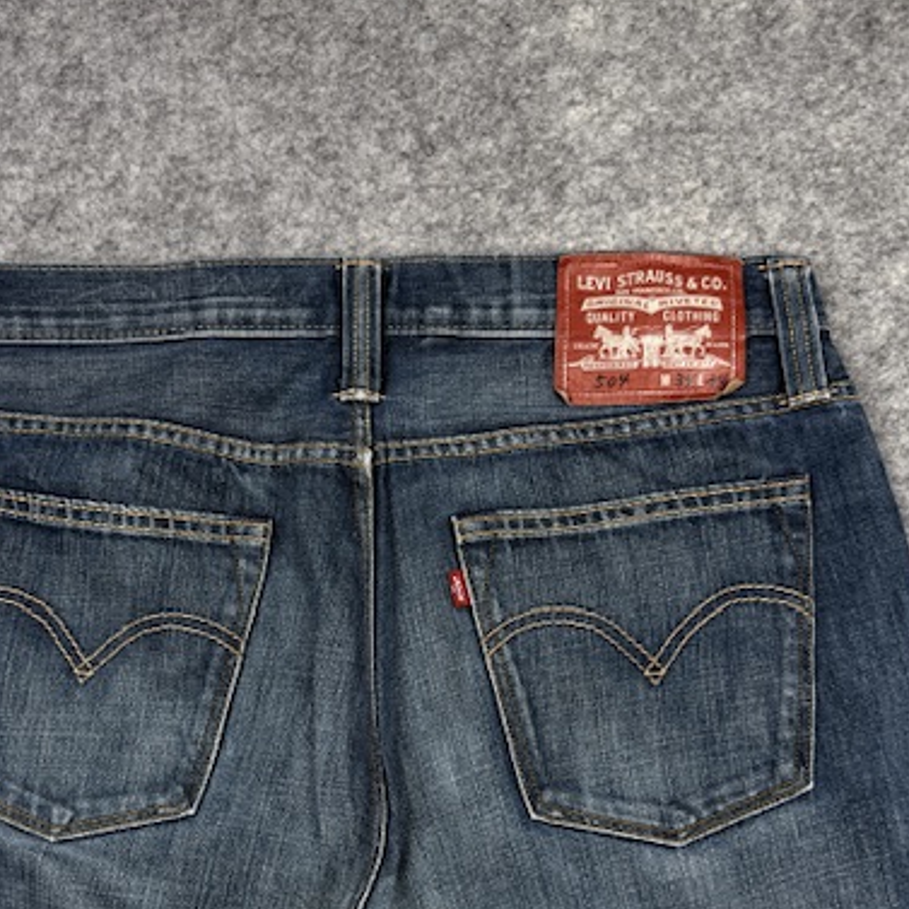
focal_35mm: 36
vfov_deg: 44.3
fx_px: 1070
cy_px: 699
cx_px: 359
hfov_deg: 45.8
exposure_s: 1/121
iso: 50
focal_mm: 6.76
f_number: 1.78
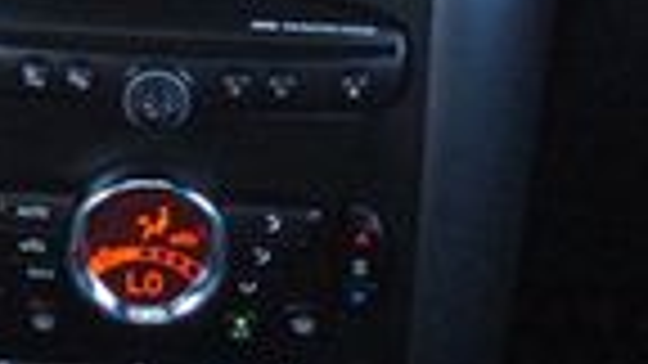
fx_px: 2995
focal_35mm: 174
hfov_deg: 11.5
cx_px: -486
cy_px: -157
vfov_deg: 6.9
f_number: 4.5
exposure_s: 1/100
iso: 3200
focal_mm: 25
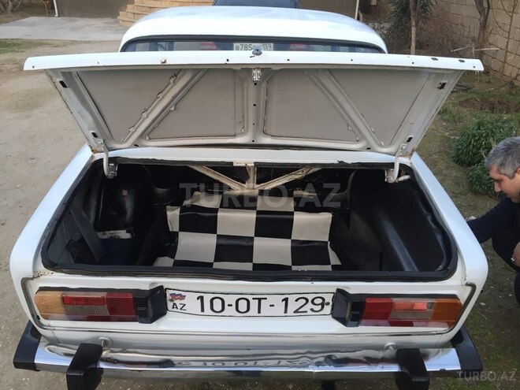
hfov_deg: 61.7
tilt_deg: -25.8
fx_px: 436
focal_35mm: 29
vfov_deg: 48.2
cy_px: 195
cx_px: 260
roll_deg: -1.3
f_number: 2.2
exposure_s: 1/33
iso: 32
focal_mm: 4.15
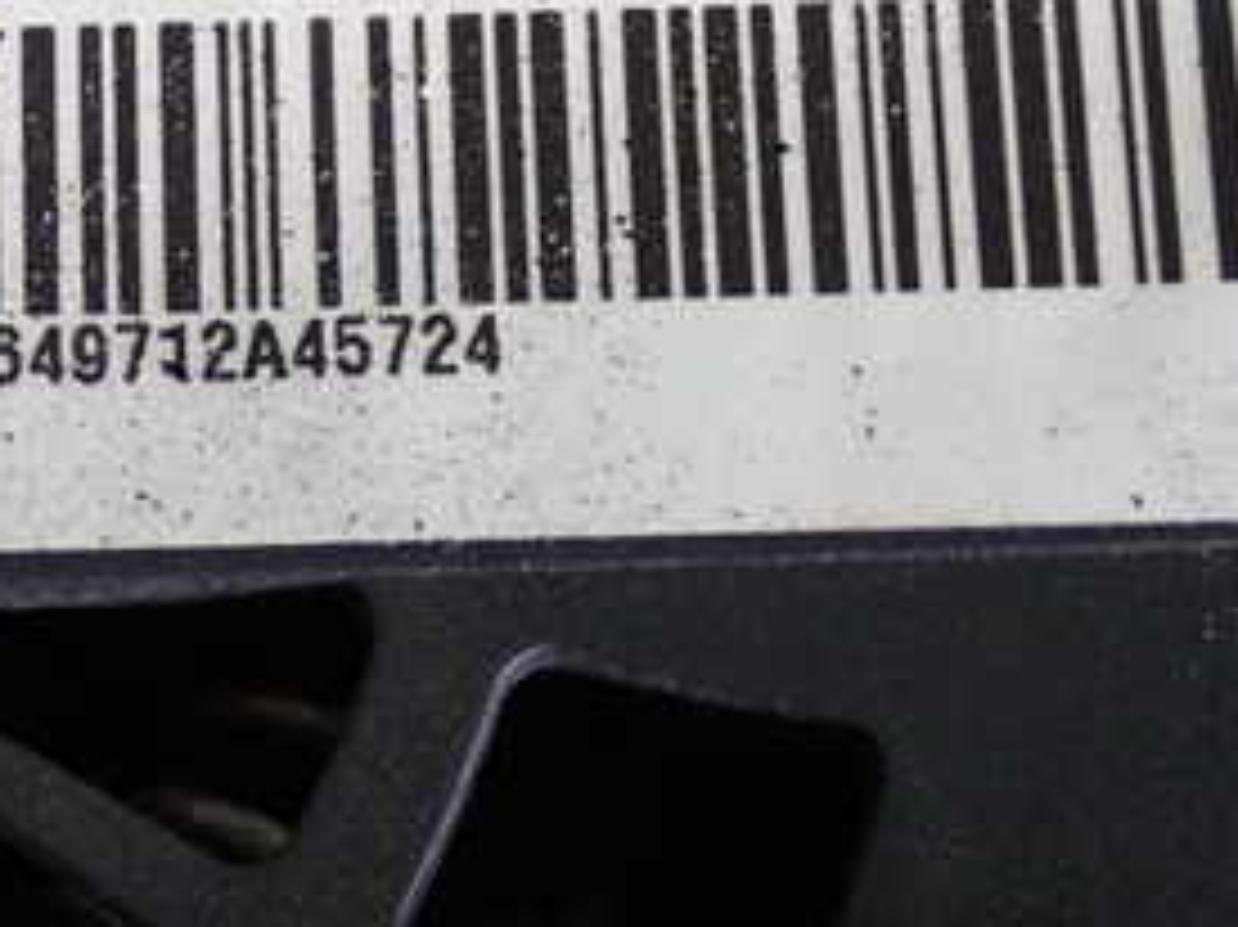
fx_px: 6006
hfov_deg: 11.7
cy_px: 180
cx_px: 140
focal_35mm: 168
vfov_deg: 8.8
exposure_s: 1/40
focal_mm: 13.65
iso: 800
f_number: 4.1
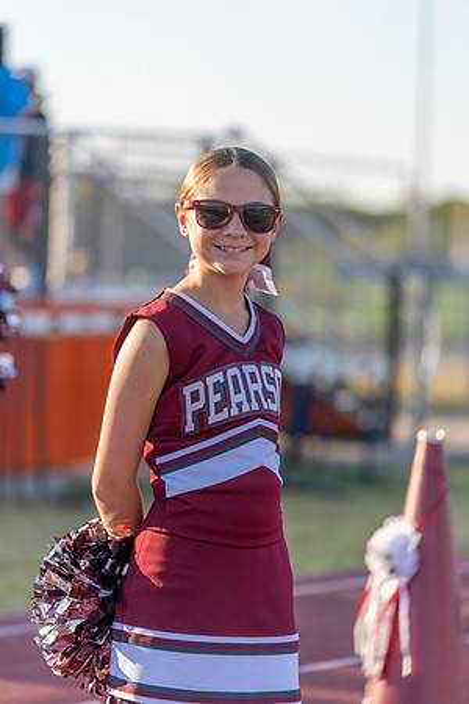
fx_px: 2618
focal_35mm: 134
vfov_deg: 15.3
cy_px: 352
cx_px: 234
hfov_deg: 10.2
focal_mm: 134
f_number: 2.8
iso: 100
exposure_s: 1/1000
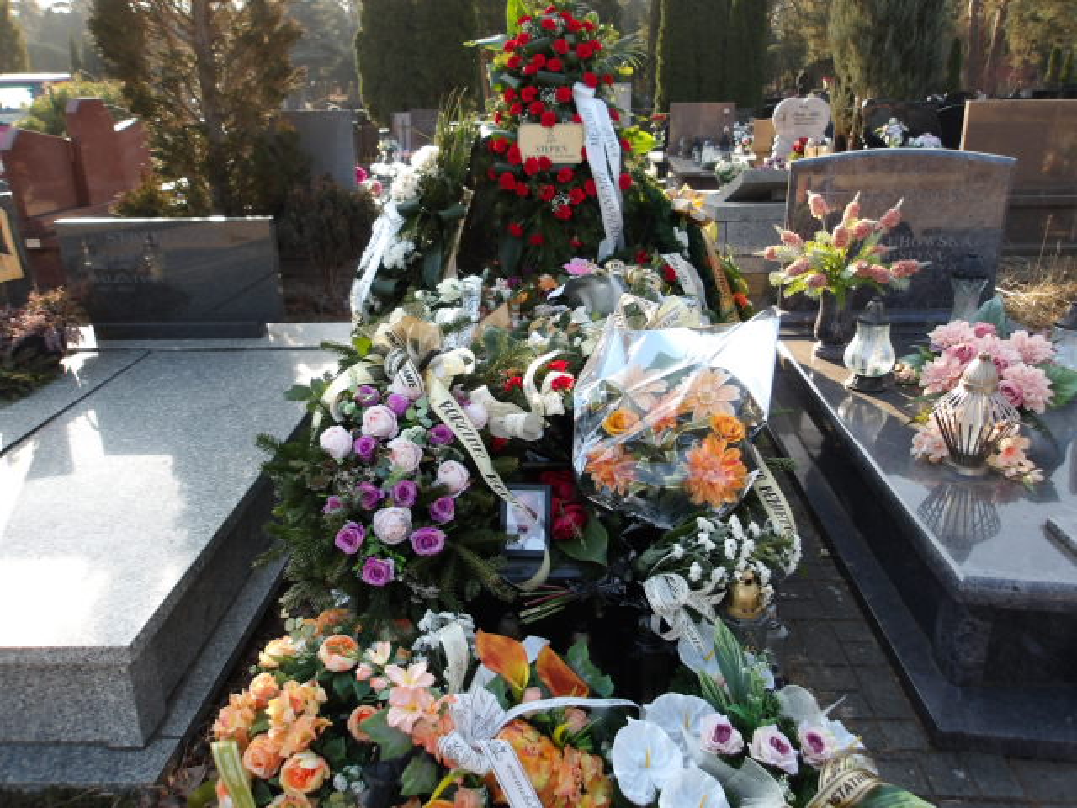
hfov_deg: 65.3
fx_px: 840
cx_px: 538
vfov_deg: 51.4
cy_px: 404
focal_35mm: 27
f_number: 3
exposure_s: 1/190
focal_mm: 4.9
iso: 100
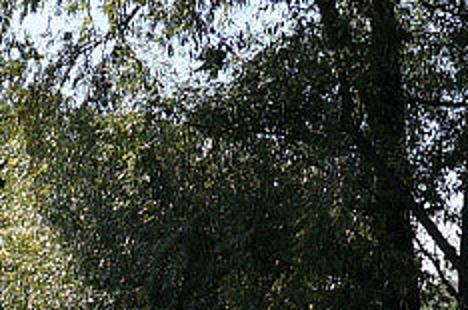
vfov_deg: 7.1
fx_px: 2400
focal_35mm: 185
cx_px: 24
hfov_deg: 11.1
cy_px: 615
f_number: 7.1
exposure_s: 1/200
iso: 100
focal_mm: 18
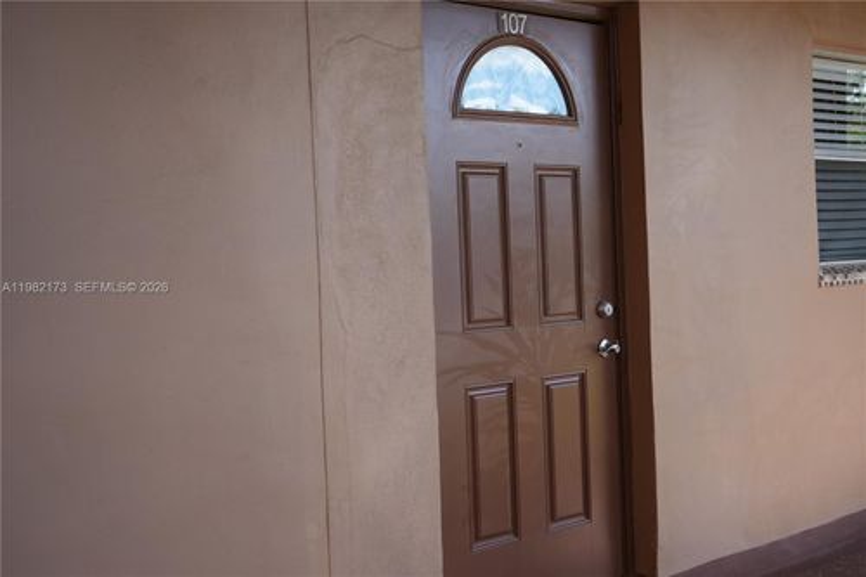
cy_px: 288
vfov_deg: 29.2
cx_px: 433
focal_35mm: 46
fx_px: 1106
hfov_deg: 42.8
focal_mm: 46
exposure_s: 1/160
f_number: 4.5
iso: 160
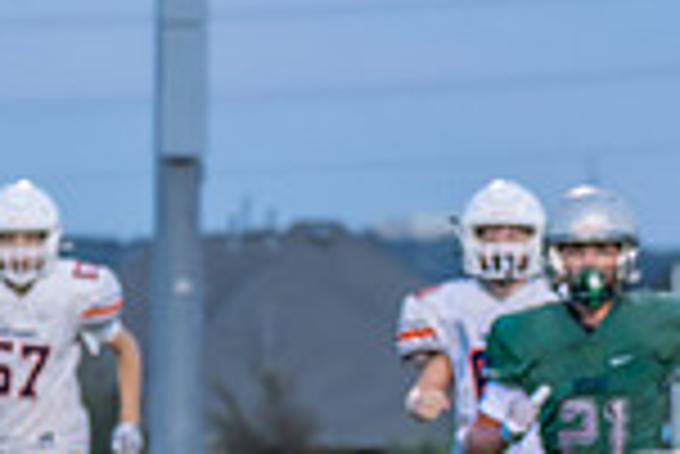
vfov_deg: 3.2
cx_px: 1000
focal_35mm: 435
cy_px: 593
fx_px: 8224
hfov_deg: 4.7
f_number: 2.8
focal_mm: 70
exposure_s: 1/1000
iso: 1600
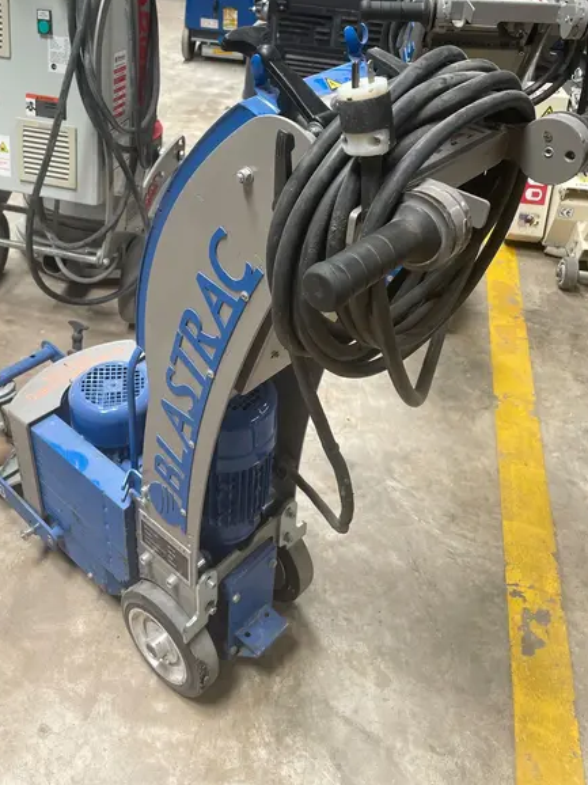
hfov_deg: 42.6
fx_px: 748
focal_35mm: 33
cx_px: 225
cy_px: 289
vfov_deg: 54.7
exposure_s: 1/121
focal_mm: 4.2
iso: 32
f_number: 1.6
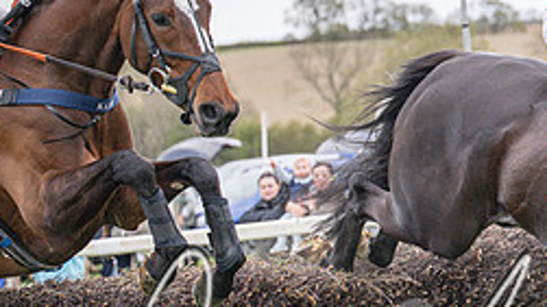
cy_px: 263
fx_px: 2856
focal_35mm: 197
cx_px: 653
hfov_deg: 10.8
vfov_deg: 6.1
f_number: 2.8
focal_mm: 70
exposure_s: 1/1600
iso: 800
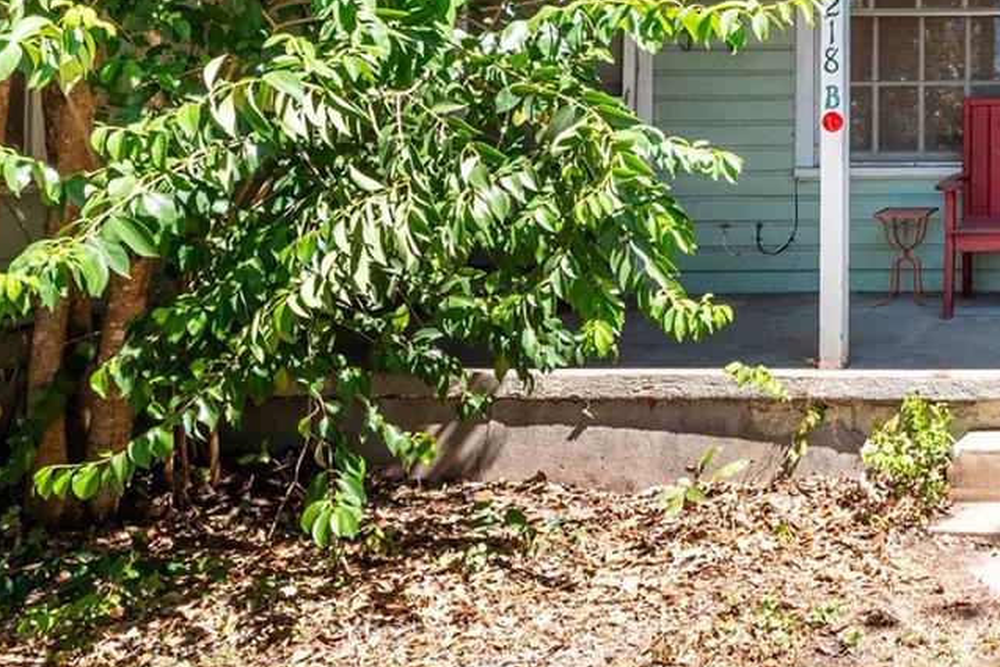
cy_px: 22
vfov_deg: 28.3
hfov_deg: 34.4
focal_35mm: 45
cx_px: 1215
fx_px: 1250
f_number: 8
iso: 280
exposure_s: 1/250
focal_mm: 14
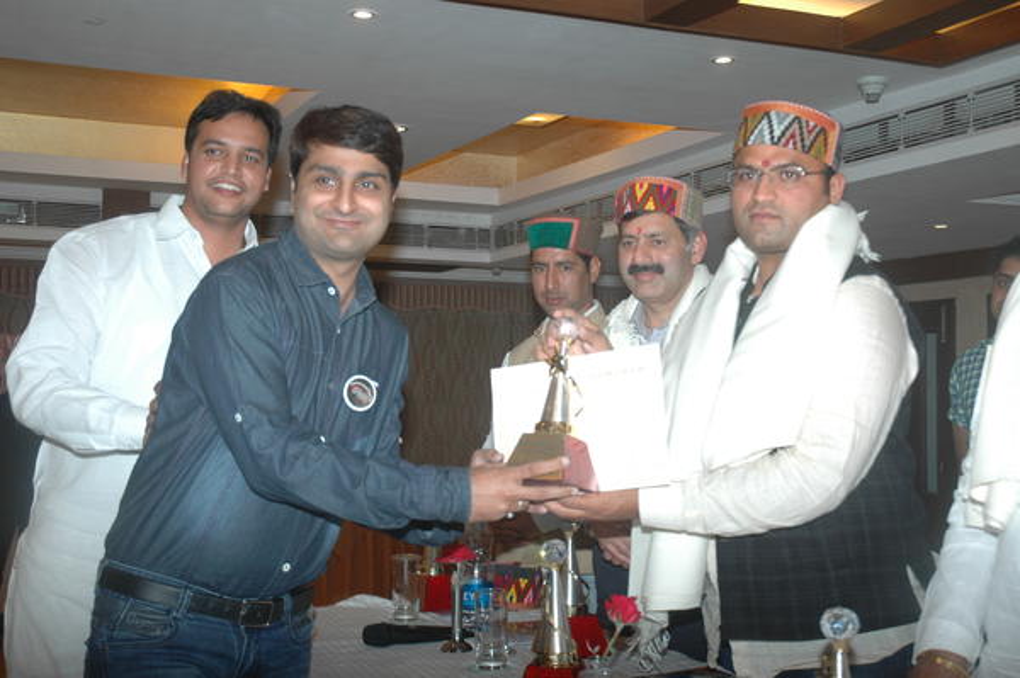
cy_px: 339
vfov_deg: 28.9
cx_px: 510
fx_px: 1316
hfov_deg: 42.4
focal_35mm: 46
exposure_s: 1/60
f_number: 4.5
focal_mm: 31
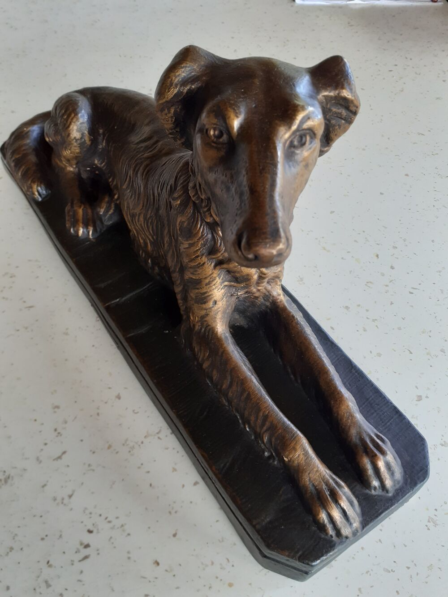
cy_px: 298
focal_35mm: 27
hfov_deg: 51.4
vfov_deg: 65.3
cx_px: 224
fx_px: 466
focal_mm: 3.6
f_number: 1.9
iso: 64
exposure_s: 1/50
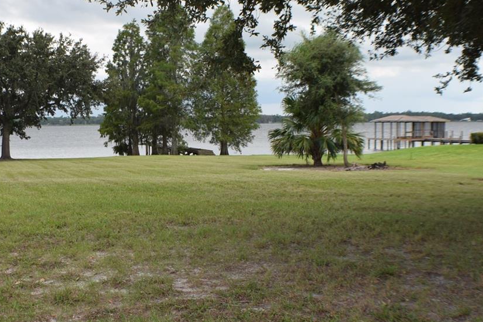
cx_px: 103
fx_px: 1207
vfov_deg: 15.2
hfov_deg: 22.4
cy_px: 178
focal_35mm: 90
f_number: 7.1
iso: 100
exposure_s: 1/200
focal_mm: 31
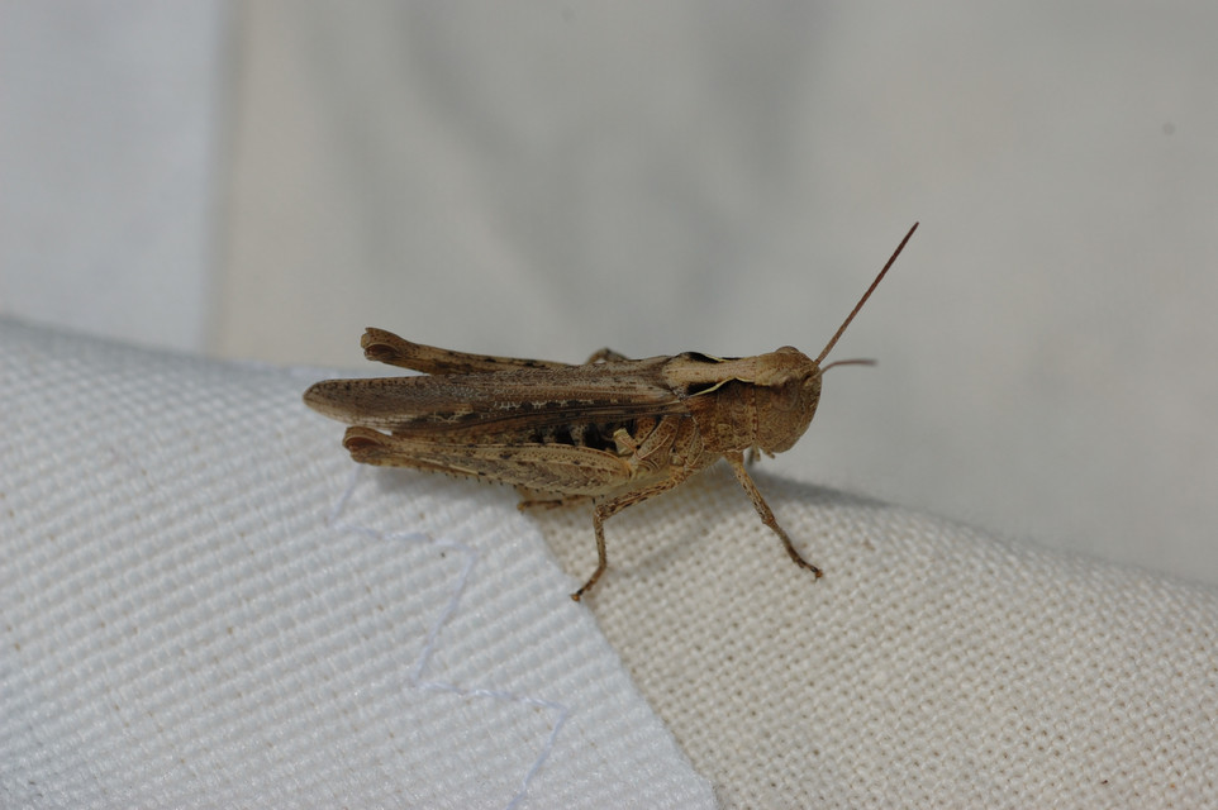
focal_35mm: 158
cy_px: 405
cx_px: 609
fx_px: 5325
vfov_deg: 8.7
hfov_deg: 13.0
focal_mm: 105
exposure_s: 1/1600
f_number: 10
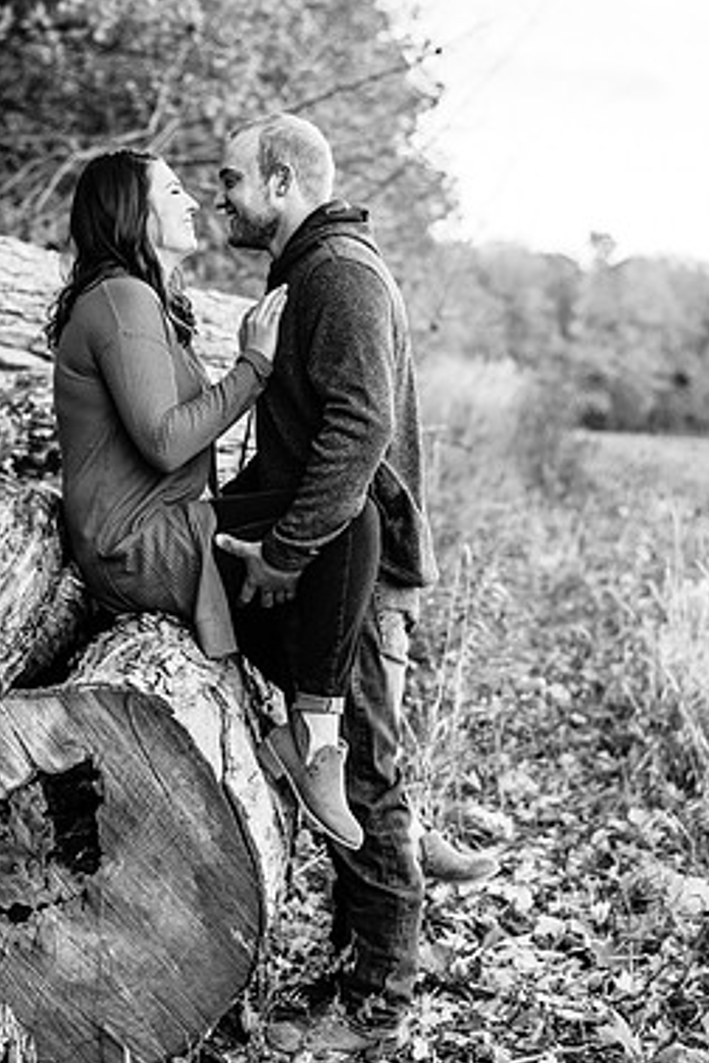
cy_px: 512
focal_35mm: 69
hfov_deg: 19.7
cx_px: 309
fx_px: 2038
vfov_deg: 29.2
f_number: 2.8
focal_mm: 58
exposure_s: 1/200
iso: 320
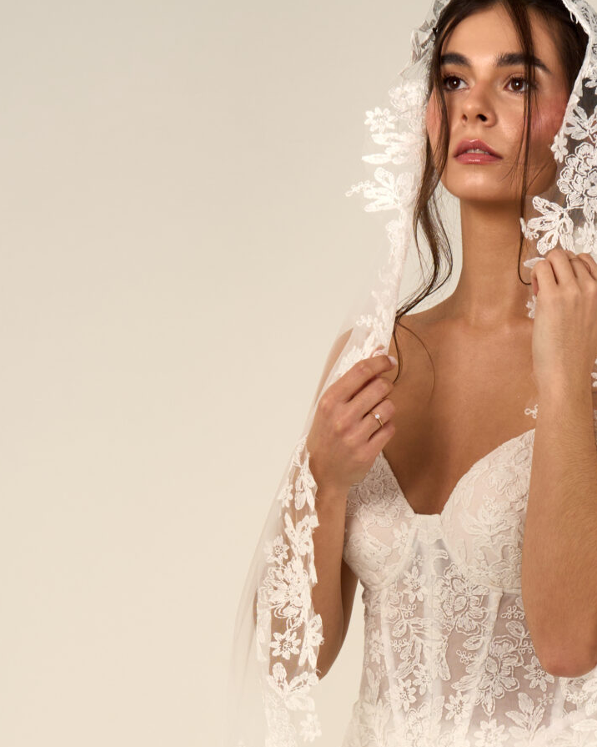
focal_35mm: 145
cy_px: 1000
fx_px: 3202
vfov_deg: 12.8
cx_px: 453
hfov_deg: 10.6
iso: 100
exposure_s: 1/200
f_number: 10
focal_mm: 54
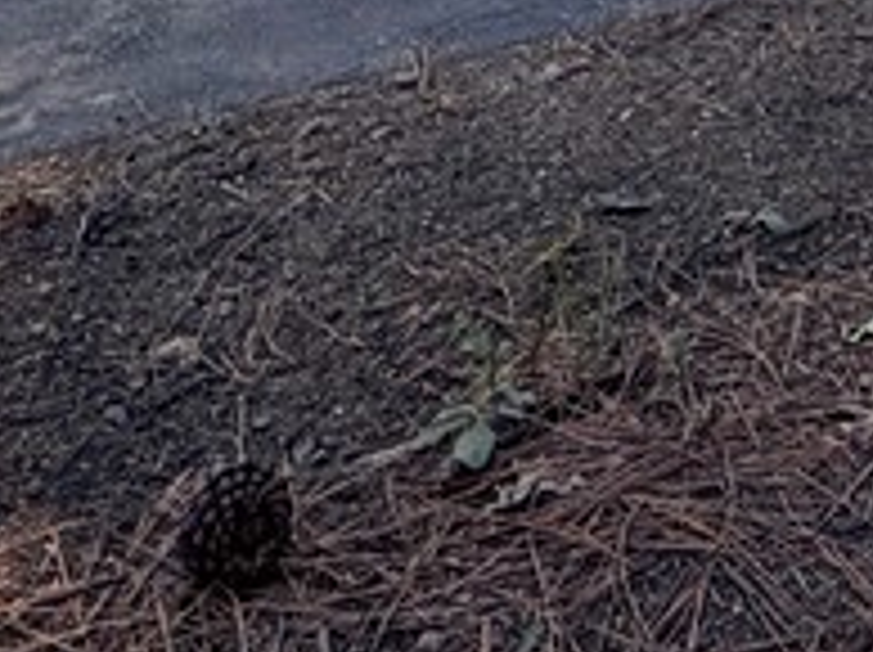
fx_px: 1864
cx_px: 922
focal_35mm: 74
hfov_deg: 24.8
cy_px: -913
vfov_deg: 13.9
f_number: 2.2
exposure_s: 1/260
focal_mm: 2.22
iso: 50
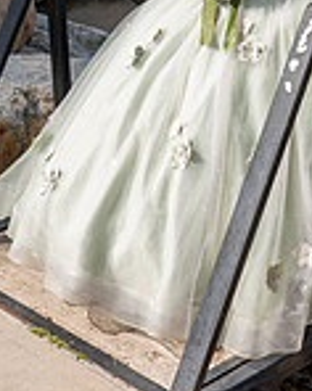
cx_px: 249
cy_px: -81
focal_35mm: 103
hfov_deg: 14.8
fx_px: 1191
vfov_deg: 17.7
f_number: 8
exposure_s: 1/250
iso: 200
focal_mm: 28
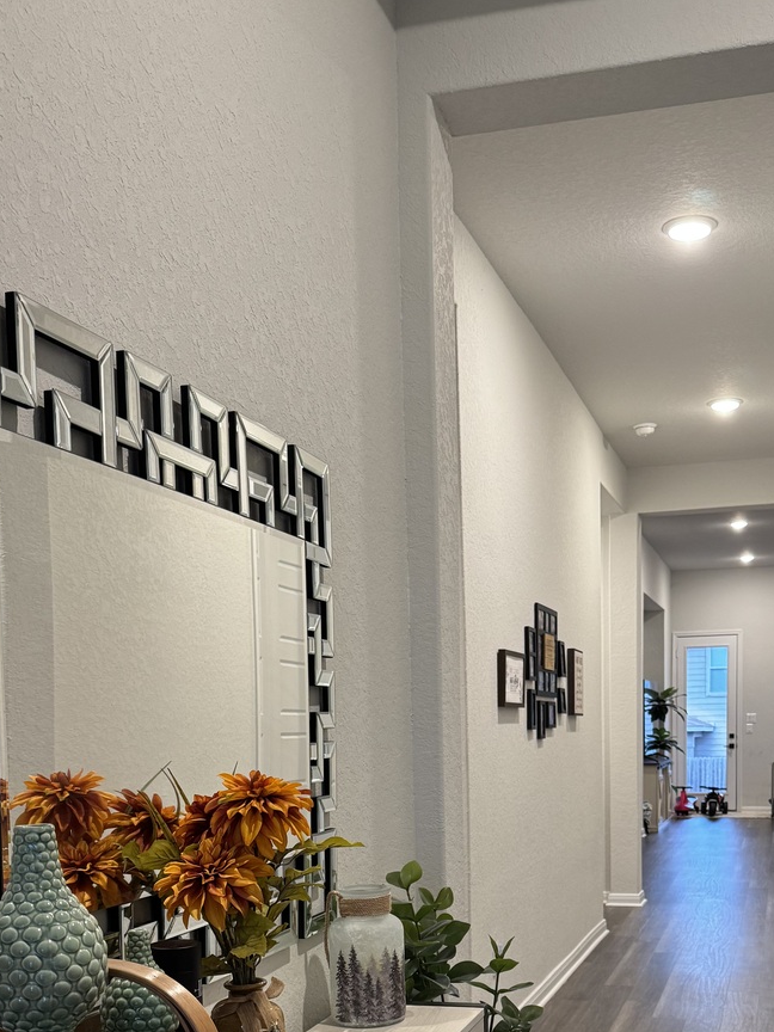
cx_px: 477
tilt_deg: -4.4
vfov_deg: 44.7
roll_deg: +1.0
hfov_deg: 35.8
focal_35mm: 40
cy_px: 815
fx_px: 1193
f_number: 1.78
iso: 250
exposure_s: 1/60
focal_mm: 6.76
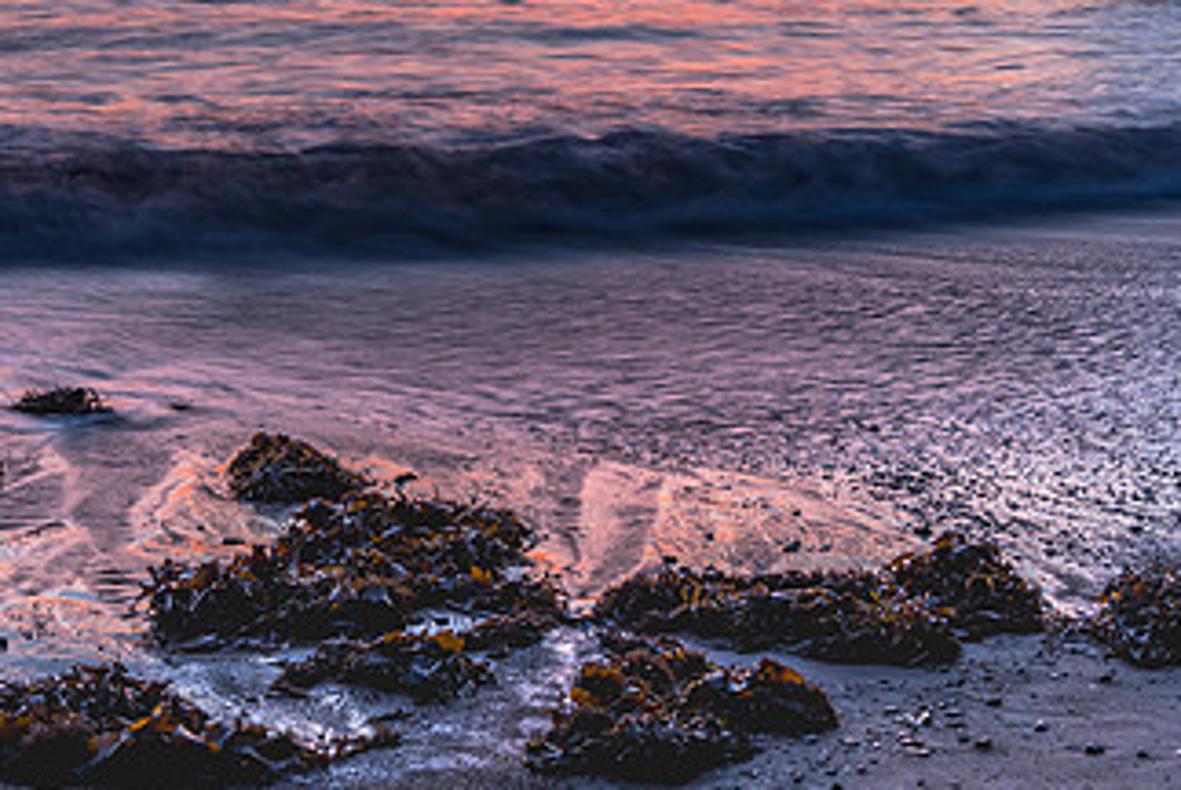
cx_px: 322
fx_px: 2594
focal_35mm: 79
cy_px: 101
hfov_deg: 25.4
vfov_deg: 17.1
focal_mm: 29
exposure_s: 1/1.25
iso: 50
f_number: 10
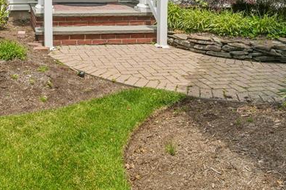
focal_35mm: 42
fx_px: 334
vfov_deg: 27.2
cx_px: 56
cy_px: -50
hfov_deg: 44.1
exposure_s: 1/640
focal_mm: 16
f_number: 8
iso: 400
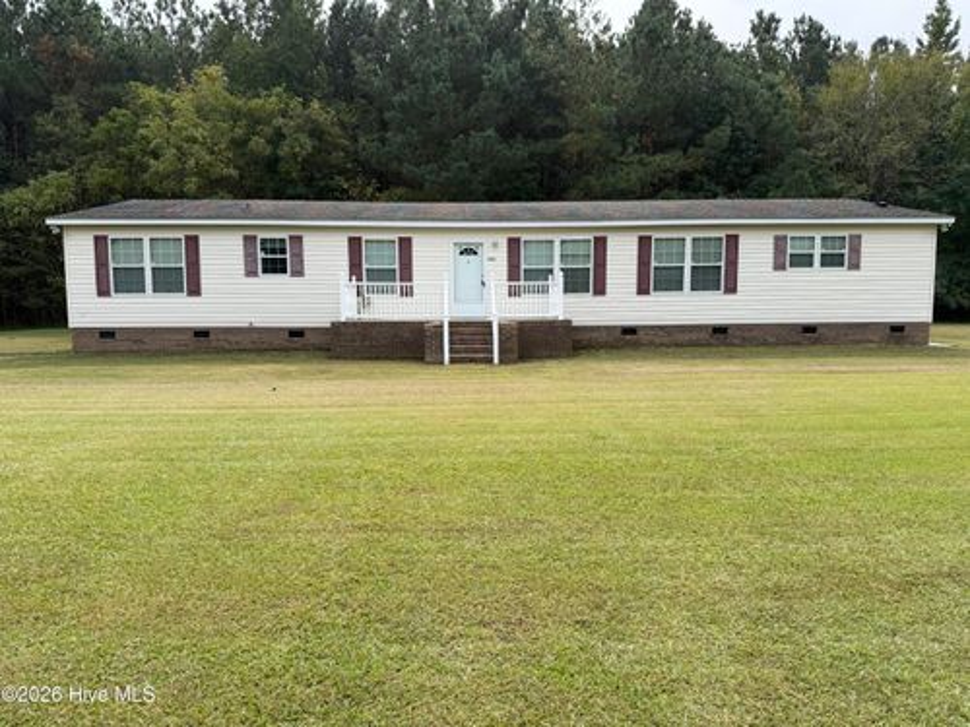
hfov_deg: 71.6
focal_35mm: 24
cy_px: 364
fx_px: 673
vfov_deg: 56.8
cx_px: 485
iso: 80
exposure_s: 1/2232
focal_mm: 6.76
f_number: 1.78
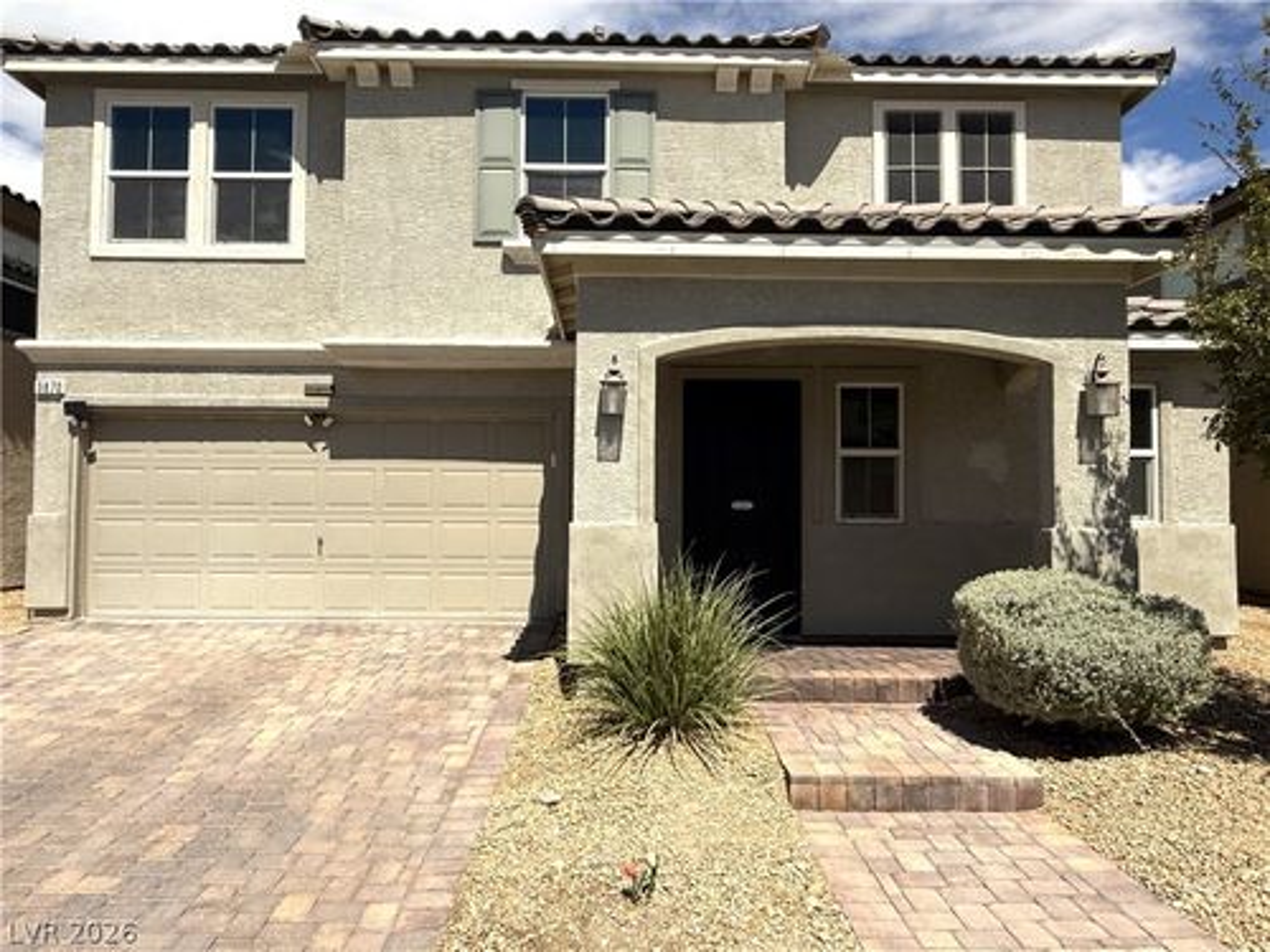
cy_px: 476
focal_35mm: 24
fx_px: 881
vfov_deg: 56.8
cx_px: 635
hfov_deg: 71.6
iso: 50
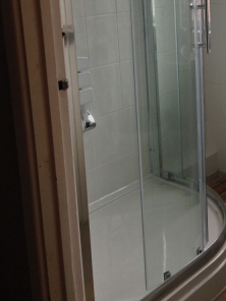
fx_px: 496
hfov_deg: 25.3
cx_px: 171
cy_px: 73
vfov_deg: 33.1
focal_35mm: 57
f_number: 2.4
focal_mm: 4.12
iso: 80
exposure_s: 1/120
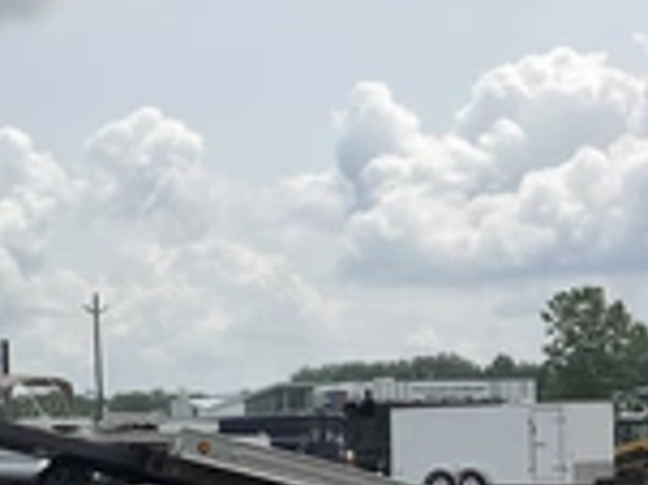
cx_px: 39
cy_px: 468
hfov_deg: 24.5
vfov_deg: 18.7
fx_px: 1440
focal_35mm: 77
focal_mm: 3
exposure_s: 1/3534
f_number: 1.8
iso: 25
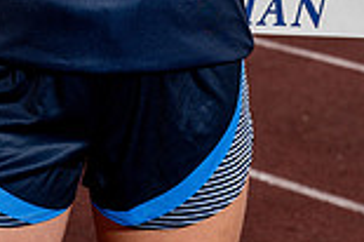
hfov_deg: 14.2
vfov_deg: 8.8
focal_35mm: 145
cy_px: -268
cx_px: 155
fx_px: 1465
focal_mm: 50
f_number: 4
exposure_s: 1/250
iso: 100
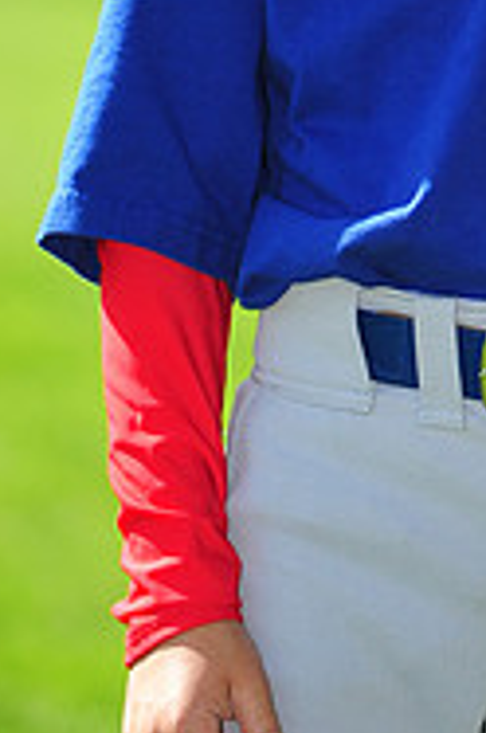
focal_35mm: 543
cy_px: -325
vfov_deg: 3.8
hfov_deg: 2.5
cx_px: 725
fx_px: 11036
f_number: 4.5
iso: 200
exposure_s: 1/640
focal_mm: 175
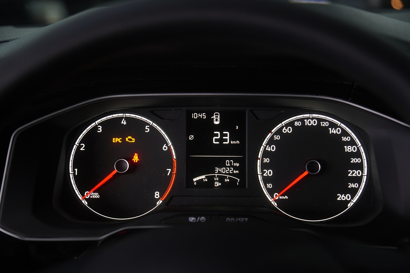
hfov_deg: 35.0
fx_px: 649
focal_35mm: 57
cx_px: 205
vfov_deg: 23.8
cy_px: 136
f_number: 2.8
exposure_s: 1/60
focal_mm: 38
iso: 320
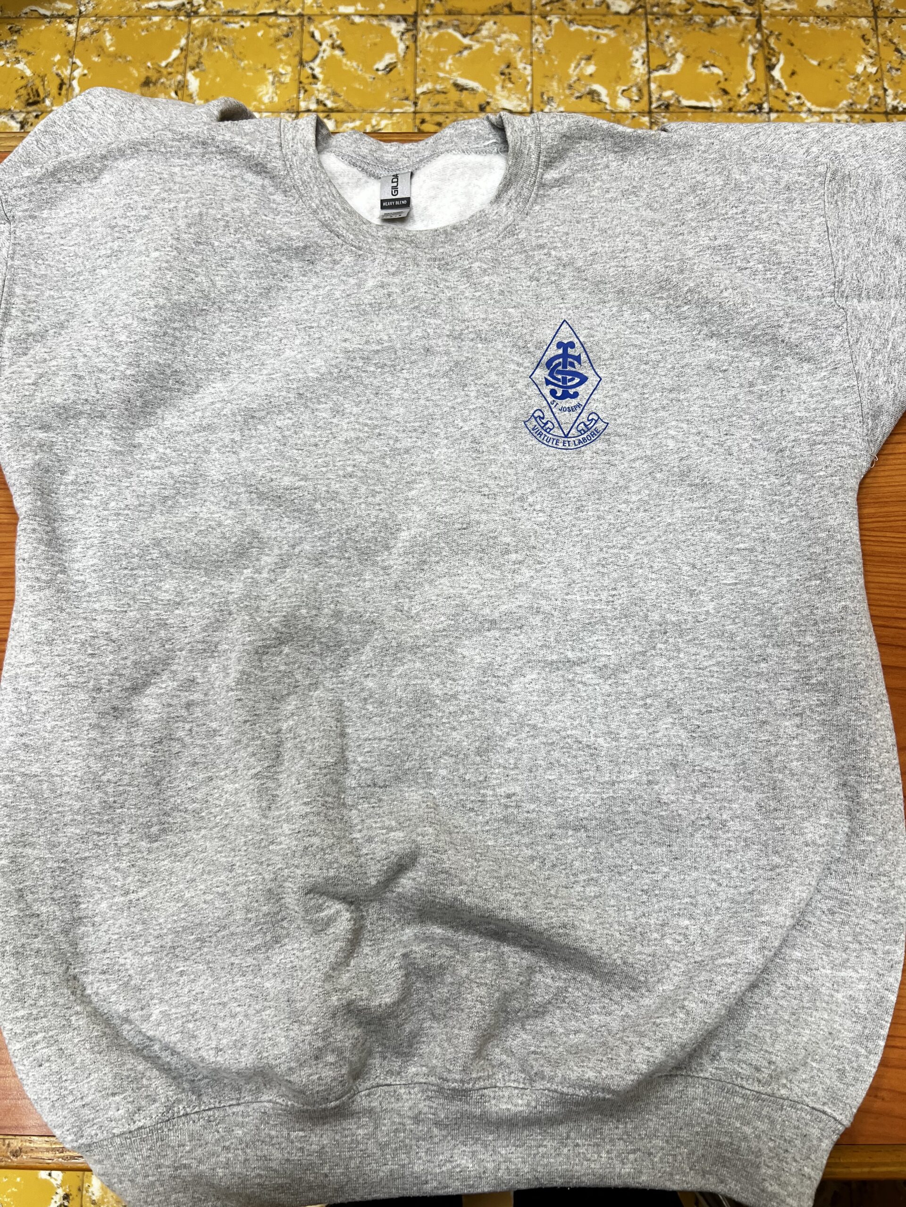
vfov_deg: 67.3
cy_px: 604
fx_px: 907
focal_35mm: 26
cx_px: 453
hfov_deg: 53.1
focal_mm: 5.7
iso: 100
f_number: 1.5
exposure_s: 1/120
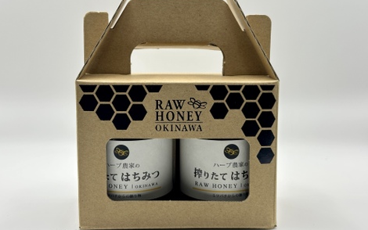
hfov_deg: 38.9
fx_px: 522
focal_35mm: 52
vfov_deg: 24.9
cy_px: 111
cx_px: 187
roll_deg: -0.2
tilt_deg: -9.3
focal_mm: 6.86
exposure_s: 1/121
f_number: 1.78
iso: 80
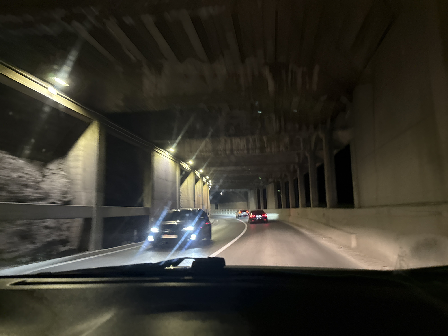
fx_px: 311
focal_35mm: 24
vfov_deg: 56.8
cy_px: 168
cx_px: 224
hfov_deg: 71.6
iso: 1000
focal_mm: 6.76
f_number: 1.78
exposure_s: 1/31
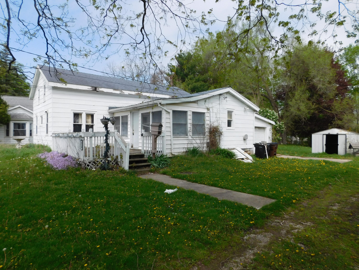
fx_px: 239
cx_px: 180
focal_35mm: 23
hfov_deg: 73.9
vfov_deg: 58.9
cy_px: 135
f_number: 6
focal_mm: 4
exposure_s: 1/500
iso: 125
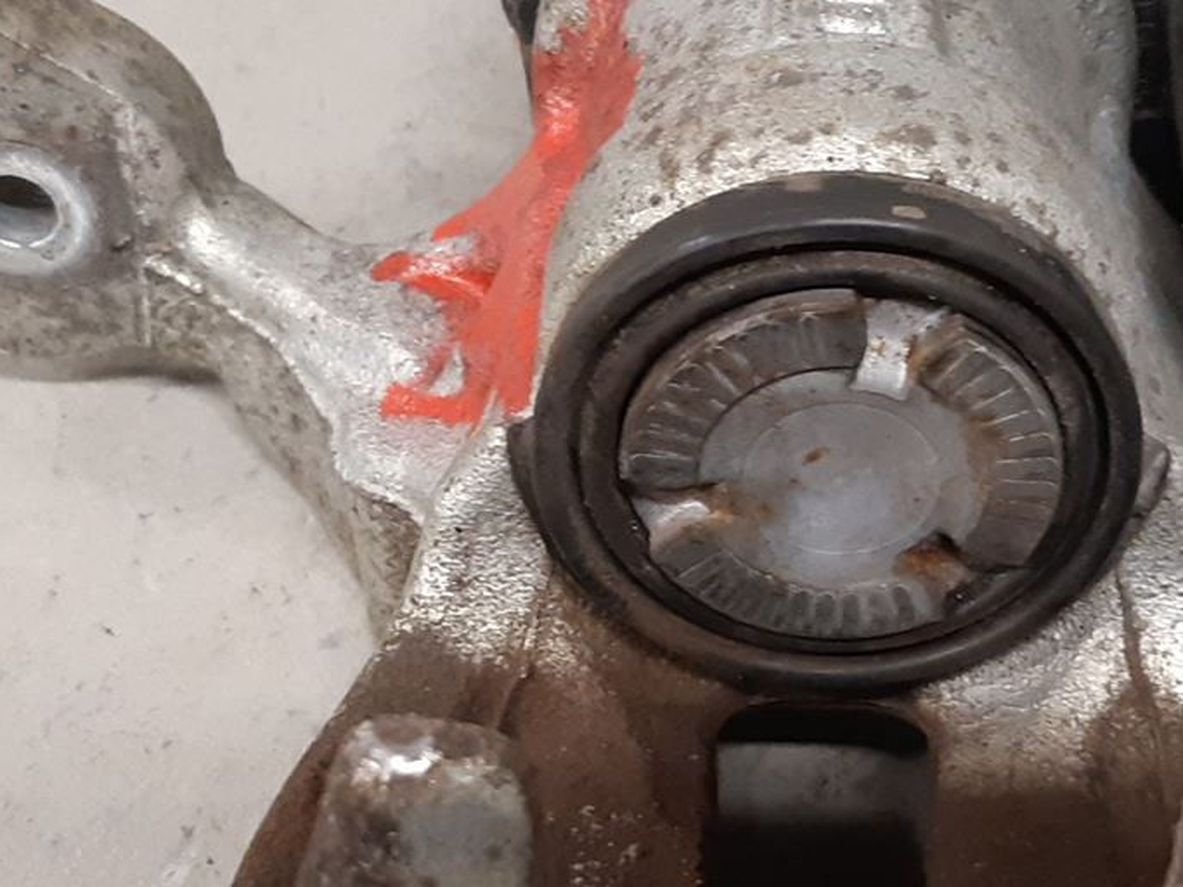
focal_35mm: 78
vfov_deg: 18.8
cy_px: 582
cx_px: 788
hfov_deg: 24.9
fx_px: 2665
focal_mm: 3.93
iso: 250
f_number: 1.7
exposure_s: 1/50
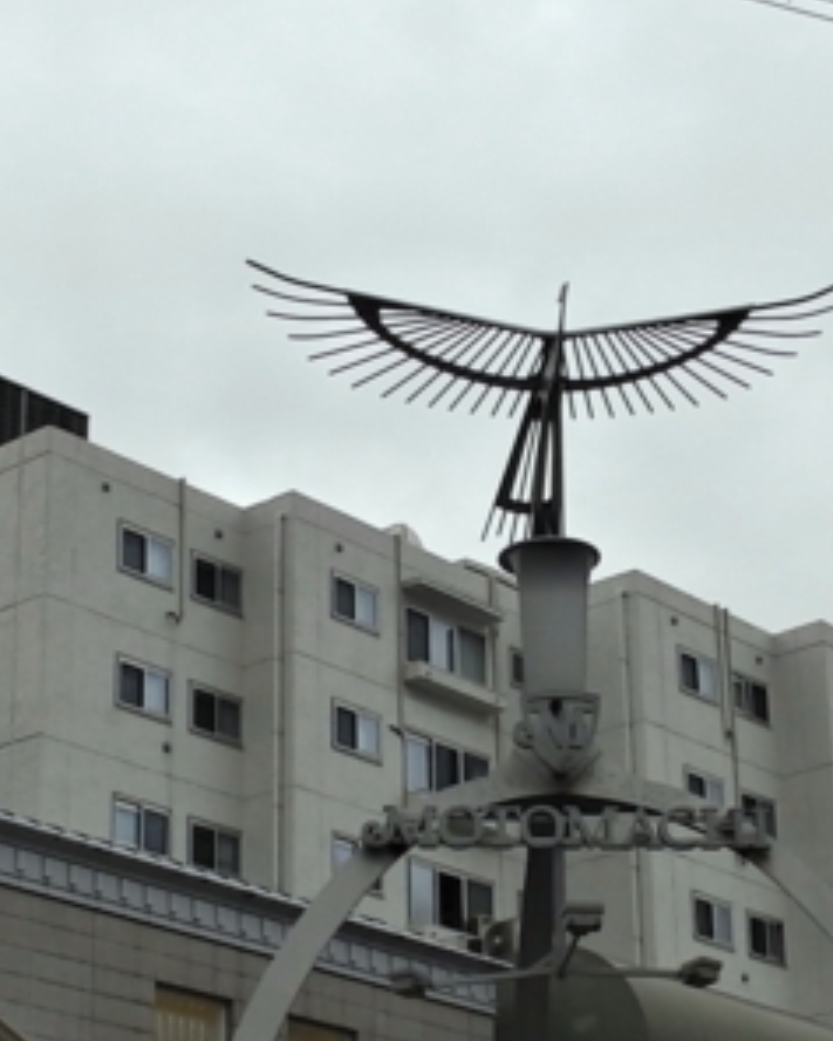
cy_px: 823
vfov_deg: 31.7
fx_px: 1786
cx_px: 531
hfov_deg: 26.1
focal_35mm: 58
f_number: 4
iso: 80
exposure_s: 1/125
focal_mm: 4
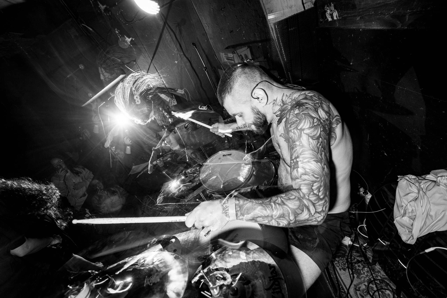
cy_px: 149
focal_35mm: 17
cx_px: 224
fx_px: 211
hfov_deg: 93.3
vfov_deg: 70.4
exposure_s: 1/15
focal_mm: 17
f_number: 4.5
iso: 500
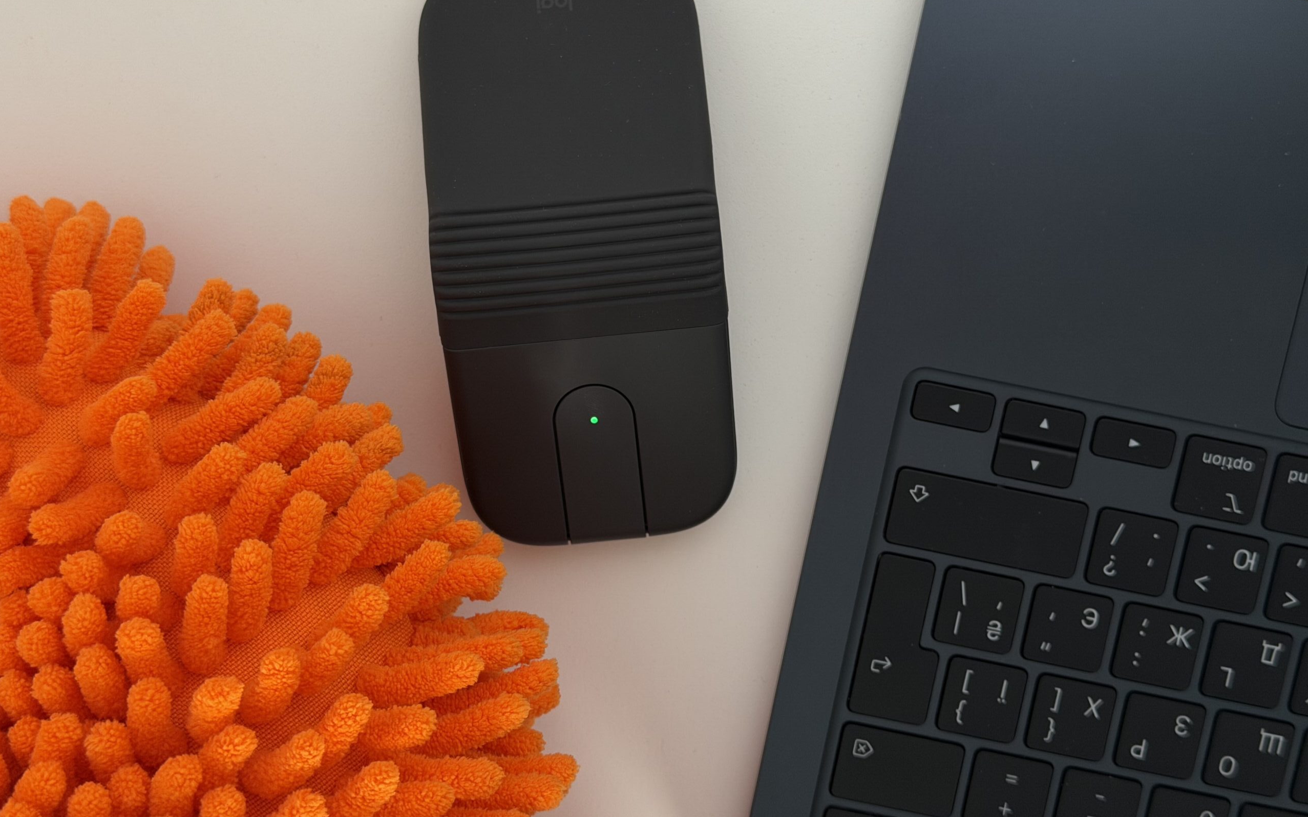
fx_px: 1818
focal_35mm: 51
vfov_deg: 25.3
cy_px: 354
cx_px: 653
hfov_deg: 39.6
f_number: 1.78
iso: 50
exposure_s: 1/122
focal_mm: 6.76
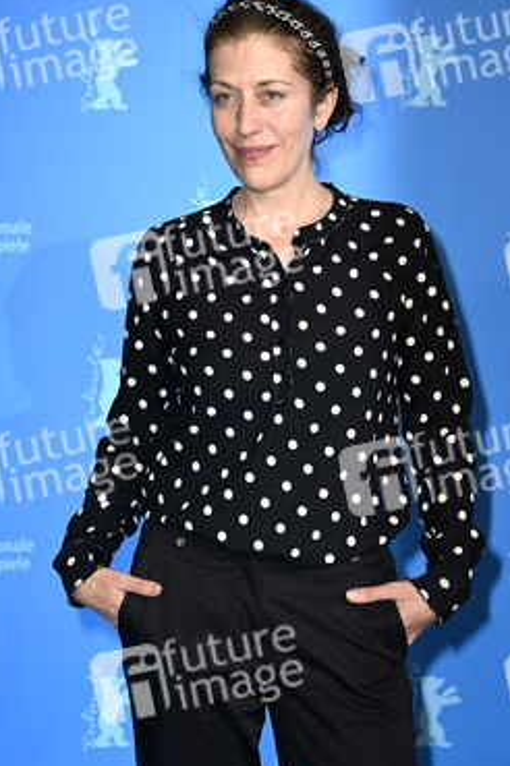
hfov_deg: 14.8
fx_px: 1959
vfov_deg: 22.2
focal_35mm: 92
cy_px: 364
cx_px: 257
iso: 800
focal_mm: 85
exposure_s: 1/200
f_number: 5.6
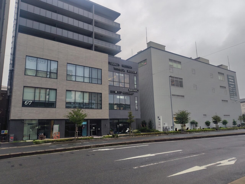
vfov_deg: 58.9
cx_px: 122
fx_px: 163
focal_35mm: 23
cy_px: 92
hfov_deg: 73.9
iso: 50
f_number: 1.9
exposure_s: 1/265
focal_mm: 5.6
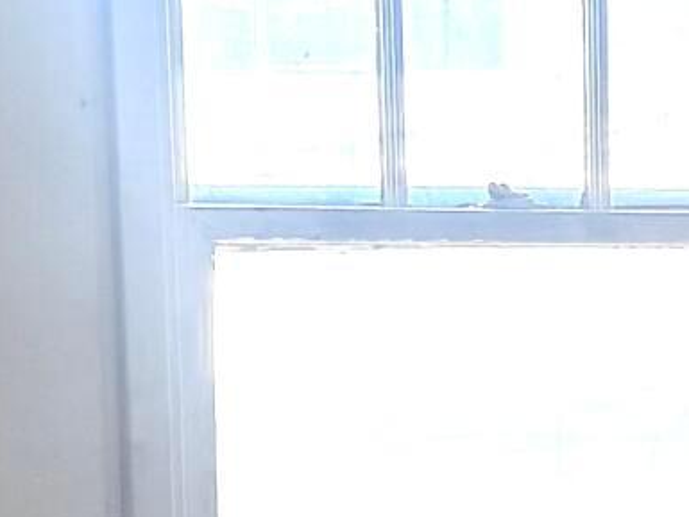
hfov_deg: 10.2
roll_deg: -0.6
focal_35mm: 187
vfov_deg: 7.8
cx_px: 1092
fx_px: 3723
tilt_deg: -9.2
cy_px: 737
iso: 250
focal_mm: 6.76
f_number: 1.78
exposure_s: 1/60
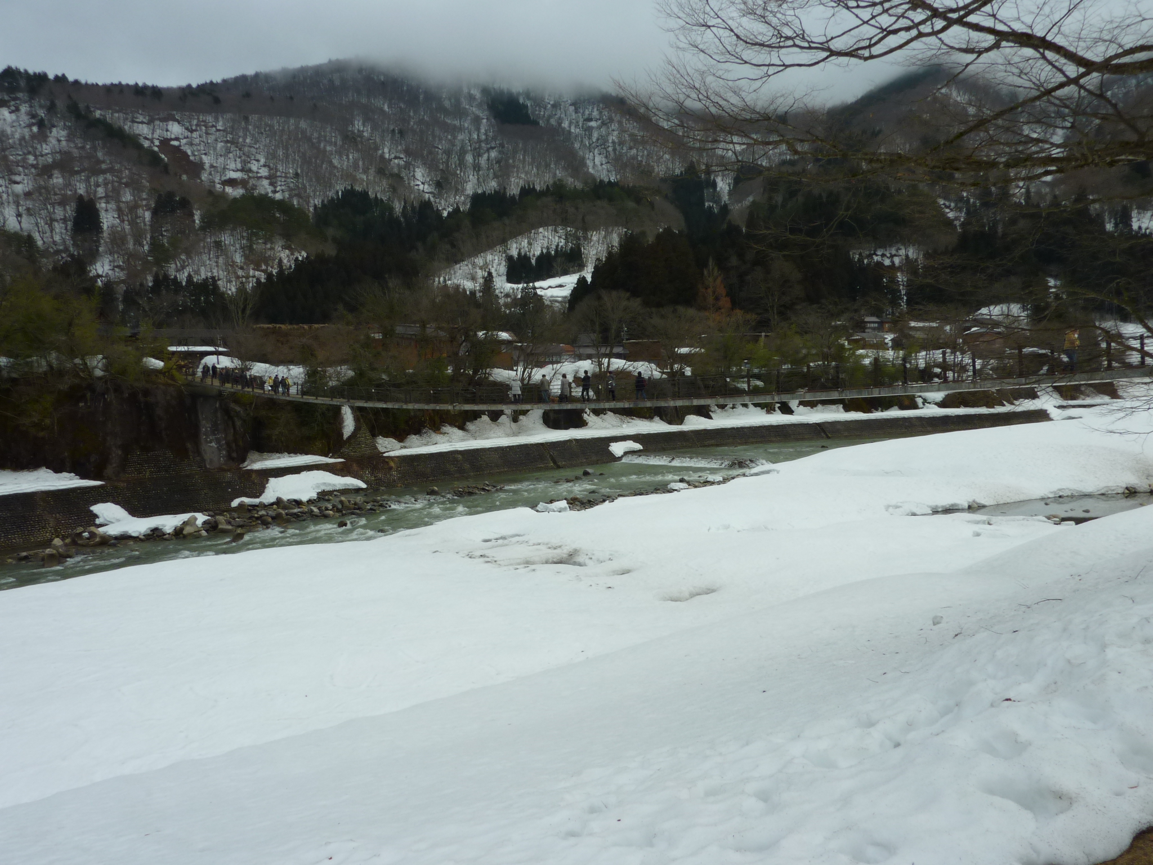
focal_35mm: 25
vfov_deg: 54.9
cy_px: 432
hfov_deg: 69.4
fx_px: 833
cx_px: 576
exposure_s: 1/500
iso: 80
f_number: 5
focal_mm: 4.1
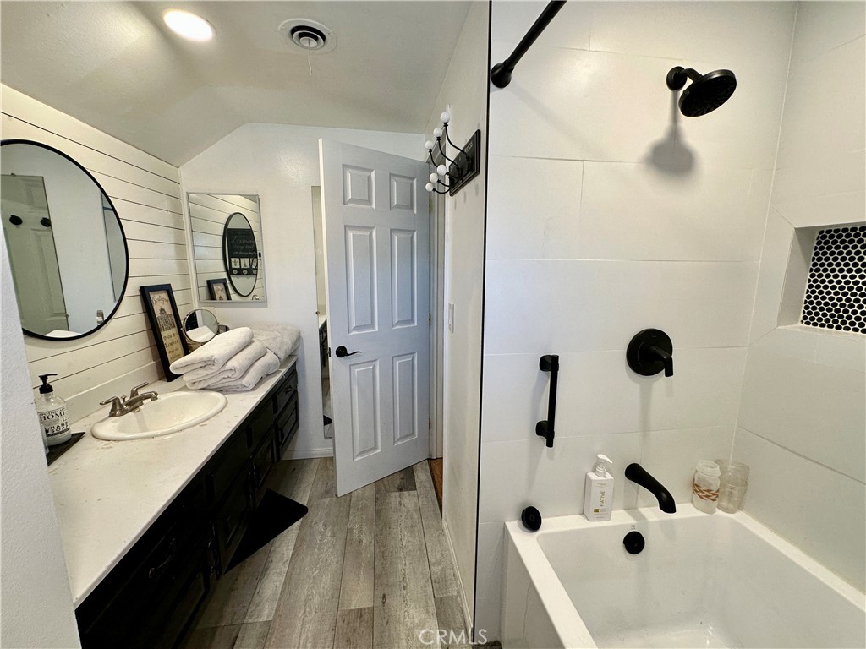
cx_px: 433
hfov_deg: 102.1
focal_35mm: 14
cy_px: 324
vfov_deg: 85.7
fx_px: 350
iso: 125
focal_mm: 2.22
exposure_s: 1/127
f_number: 2.2
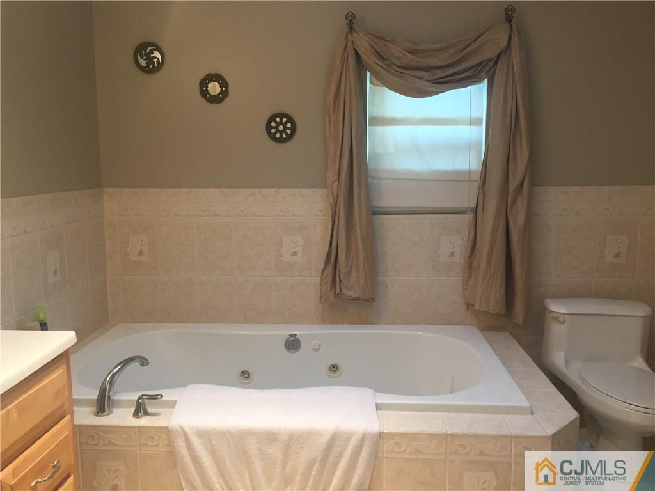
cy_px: 246
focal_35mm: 29
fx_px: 549
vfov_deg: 48.2
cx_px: 328
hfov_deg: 61.7
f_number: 2.2
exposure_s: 1/30
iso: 40
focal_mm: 4.15
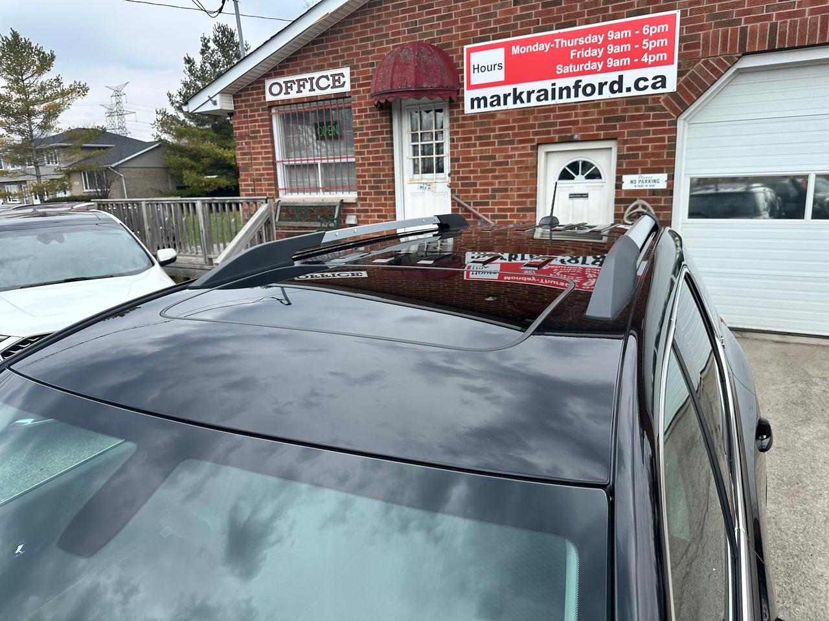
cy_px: 310
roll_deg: +2.4
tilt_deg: -12.0
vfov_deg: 56.8
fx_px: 575
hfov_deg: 71.6
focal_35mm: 24
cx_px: 414
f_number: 1.78
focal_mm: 6.86
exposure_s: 1/1453
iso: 80
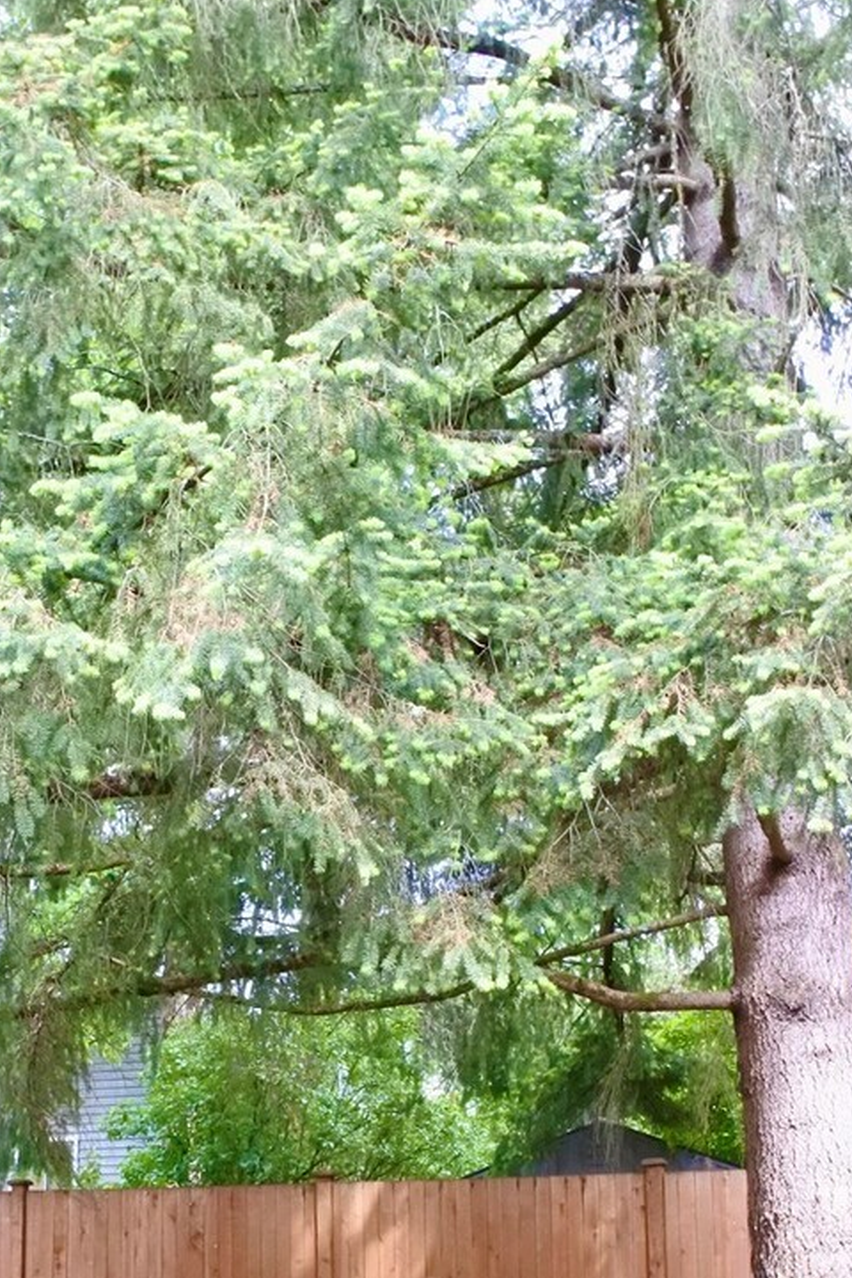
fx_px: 1917
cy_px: 978
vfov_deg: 35.9
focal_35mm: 54
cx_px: 179
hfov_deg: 24.7
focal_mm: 10
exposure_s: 1/125
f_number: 2.8
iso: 1600
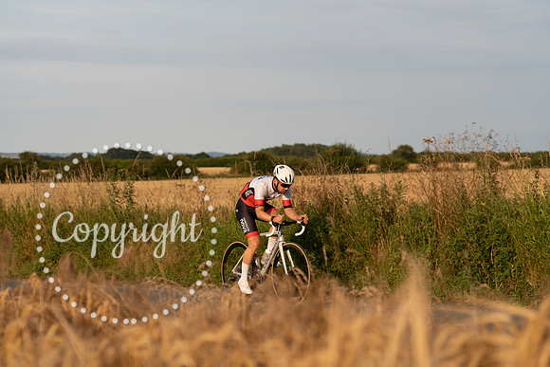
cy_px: 184
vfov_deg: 13.7
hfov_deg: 20.4
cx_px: 275
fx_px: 1528
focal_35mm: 100
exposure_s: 1/800
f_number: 4.5
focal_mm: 100
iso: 160
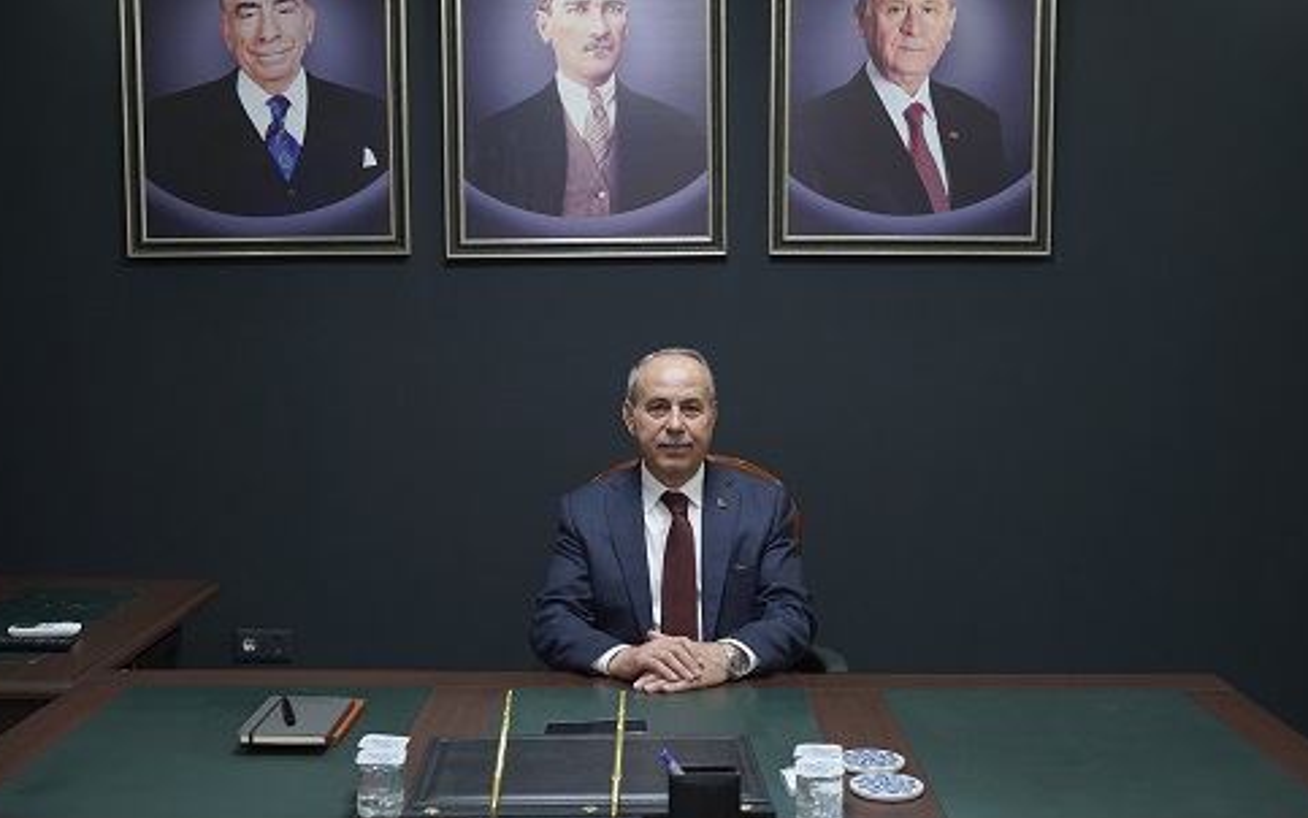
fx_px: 1491
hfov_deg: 47.4
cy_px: 366
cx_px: 668
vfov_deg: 30.7
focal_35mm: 42
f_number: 4
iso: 2000
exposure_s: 1/125
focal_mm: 35.7
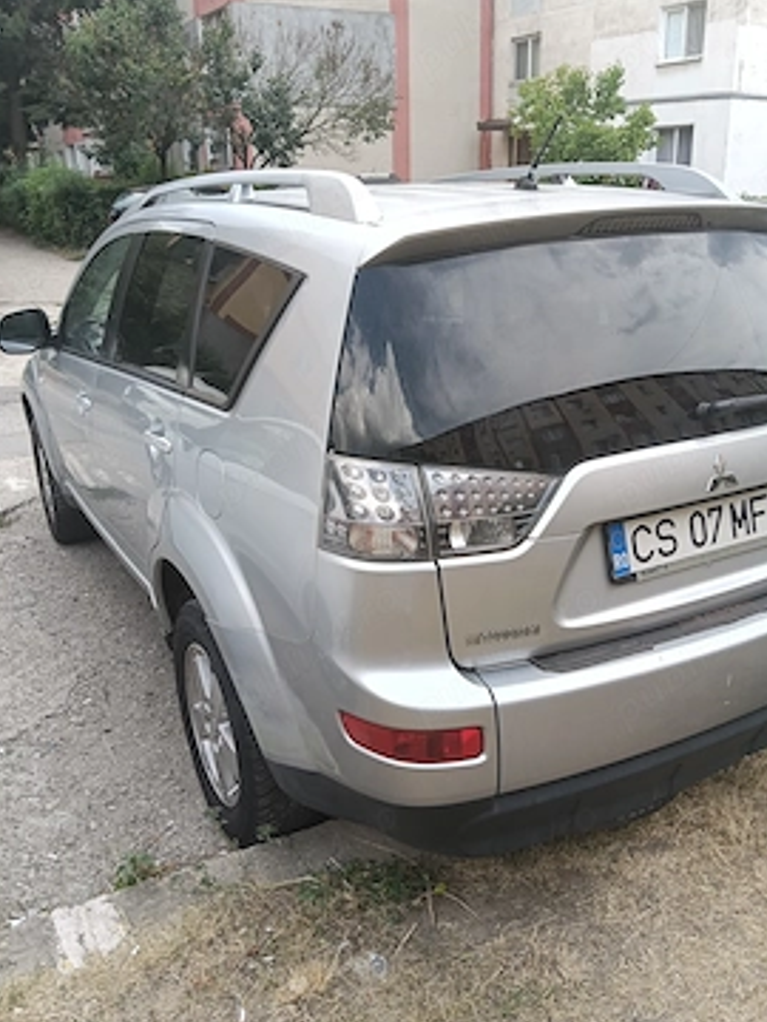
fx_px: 886
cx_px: 406
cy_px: 485
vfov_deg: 59.9
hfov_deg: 46.8
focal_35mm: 30
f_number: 1.8
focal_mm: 3.98
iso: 50
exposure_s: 1/127
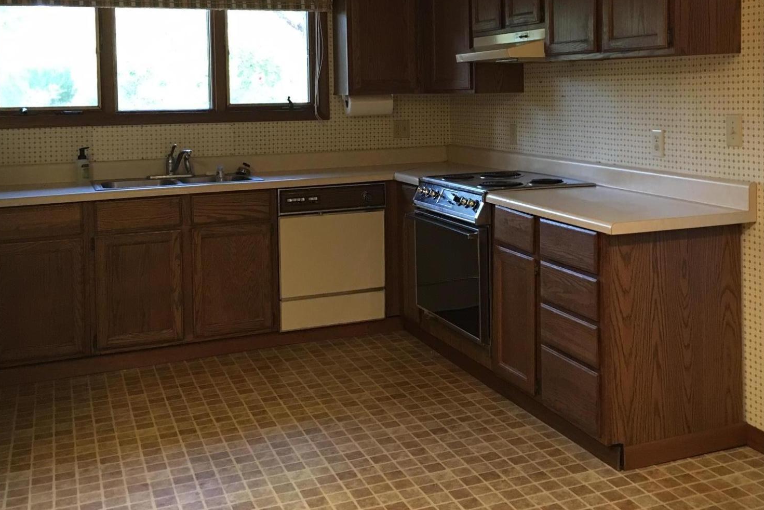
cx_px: 439
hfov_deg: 47.3
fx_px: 870
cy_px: 135
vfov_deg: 32.1
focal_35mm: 41
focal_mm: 4.15
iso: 100
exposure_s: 1/10
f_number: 2.2
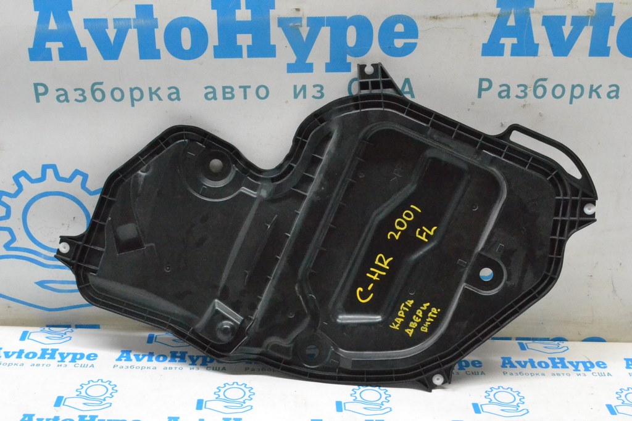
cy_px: 210
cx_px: 316
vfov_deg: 28.1
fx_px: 843
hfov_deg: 41.1
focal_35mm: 48
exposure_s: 1/100
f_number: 11
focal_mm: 32
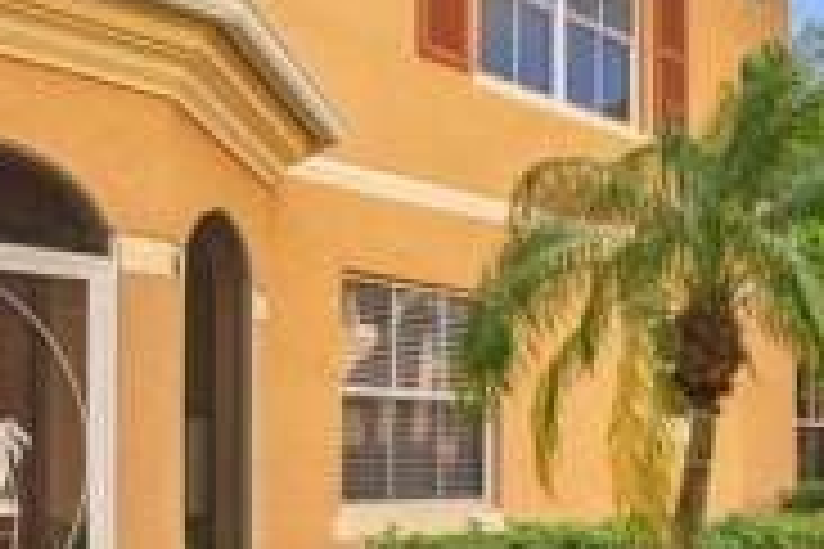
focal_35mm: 42
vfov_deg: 30.9
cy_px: 457
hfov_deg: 45.4
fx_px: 961
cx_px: 576
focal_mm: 16
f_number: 9
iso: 200
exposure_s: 1/100
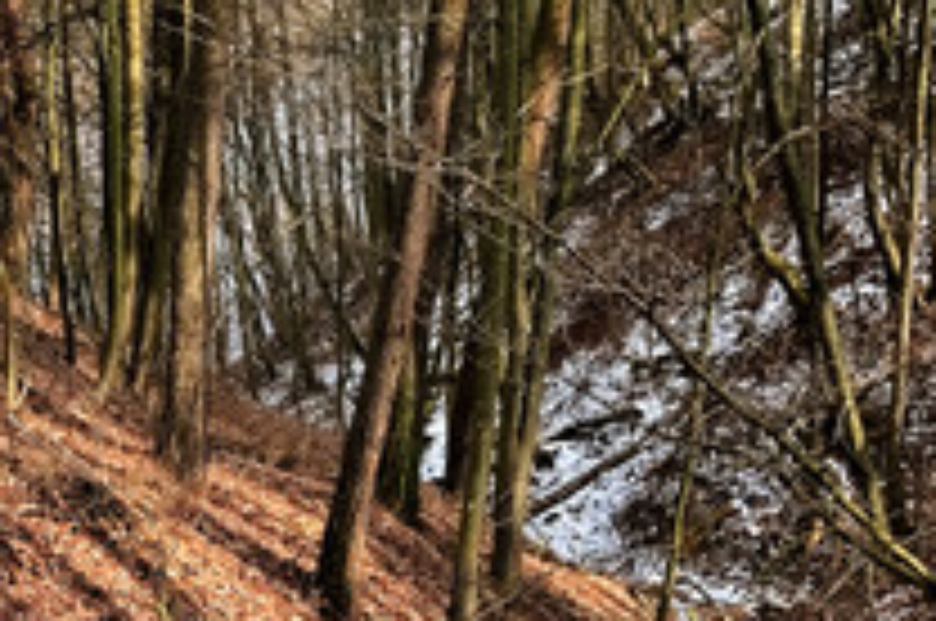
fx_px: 1921
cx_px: 374
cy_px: 403
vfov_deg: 18.3
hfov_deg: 27.3
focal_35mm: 74
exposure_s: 1/140
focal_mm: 16
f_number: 5.6
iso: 200
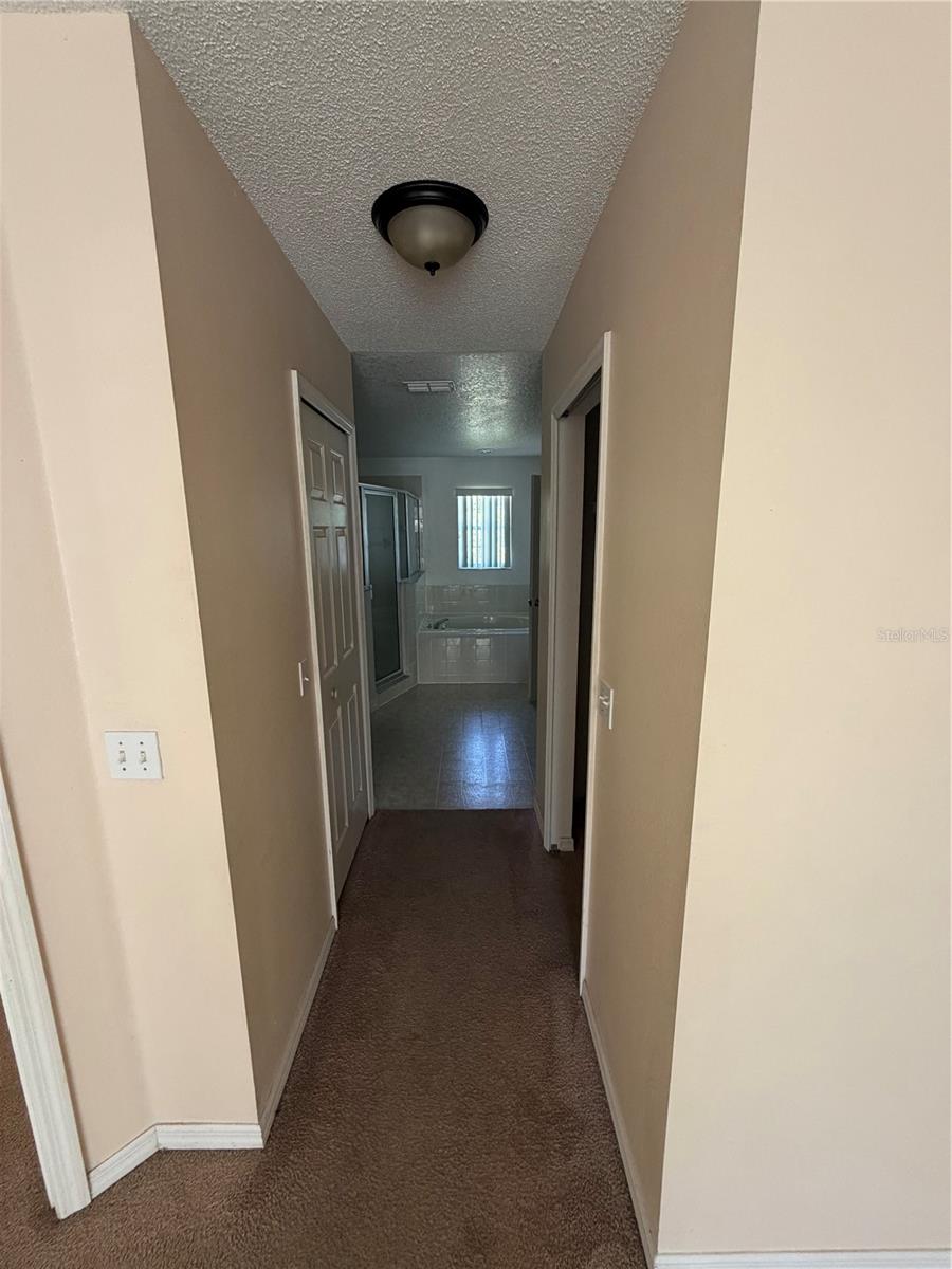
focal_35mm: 14
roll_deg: +0.4
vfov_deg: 102.1
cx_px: 476
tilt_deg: -11.7
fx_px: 513
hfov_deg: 85.7
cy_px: 634
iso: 250
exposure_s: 1/121
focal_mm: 2.22
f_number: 2.2
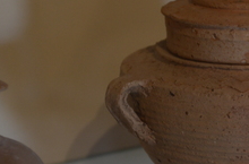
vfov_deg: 7.8
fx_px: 1199
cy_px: 84
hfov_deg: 11.7
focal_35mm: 174
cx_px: 239
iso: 800
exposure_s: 1/40
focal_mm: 58
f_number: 5
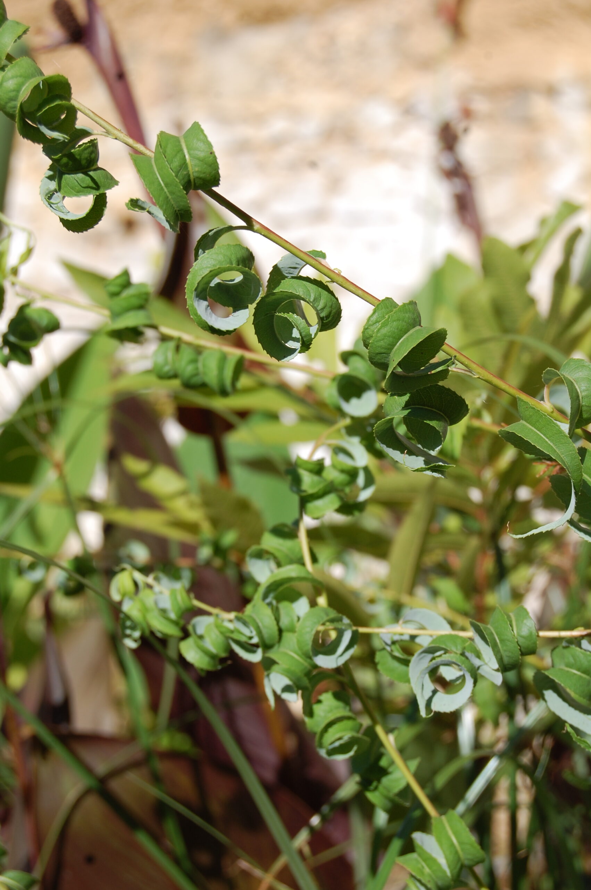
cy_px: 445
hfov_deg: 16.5
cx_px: 296
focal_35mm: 82
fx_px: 2035
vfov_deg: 24.6
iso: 200
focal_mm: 55
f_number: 9
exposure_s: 1/320
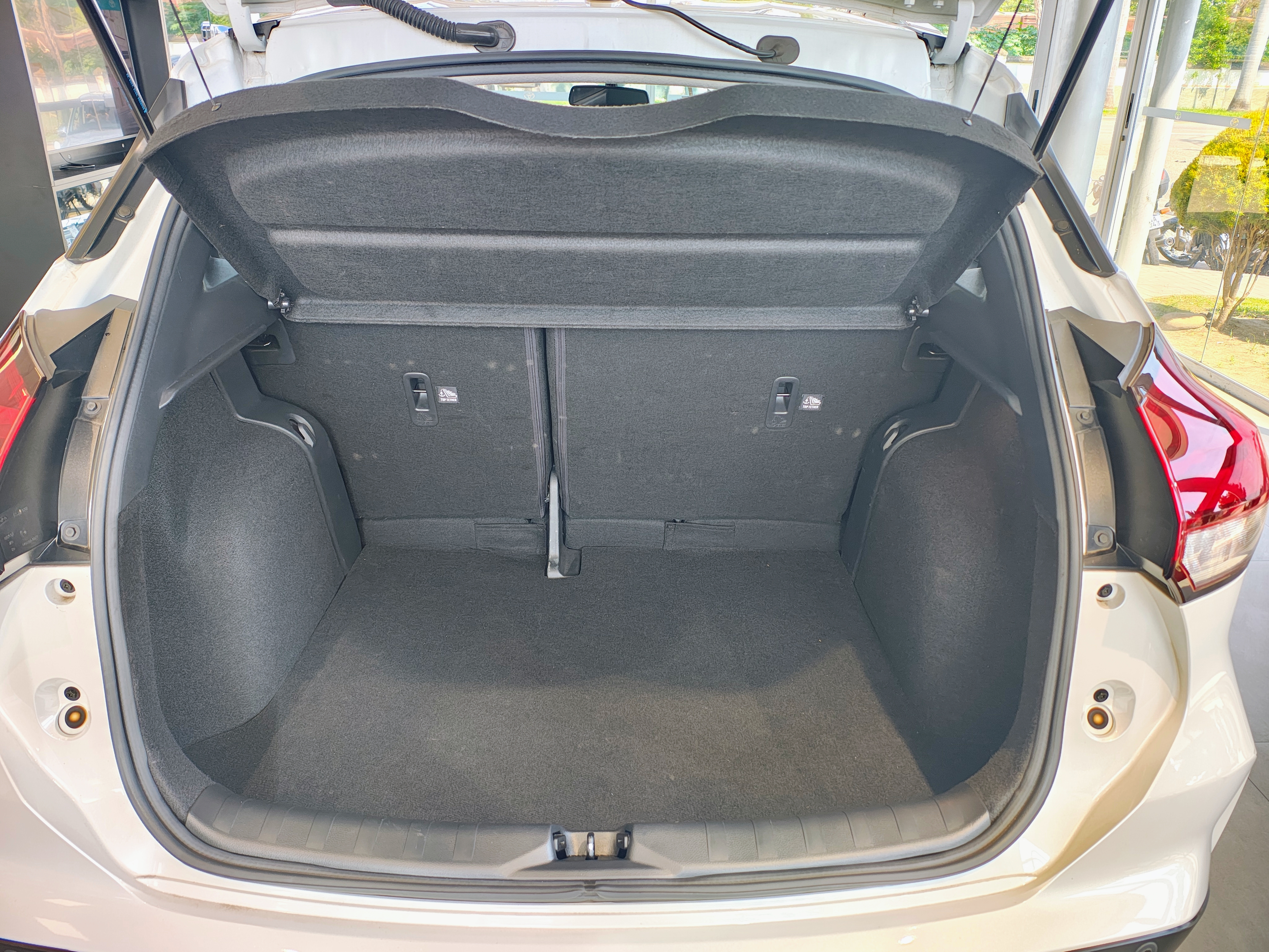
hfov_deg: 69.4
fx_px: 916
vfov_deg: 54.9
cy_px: 476
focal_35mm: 25
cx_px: 634
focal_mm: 5.89
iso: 350
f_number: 1.4
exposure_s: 1/60
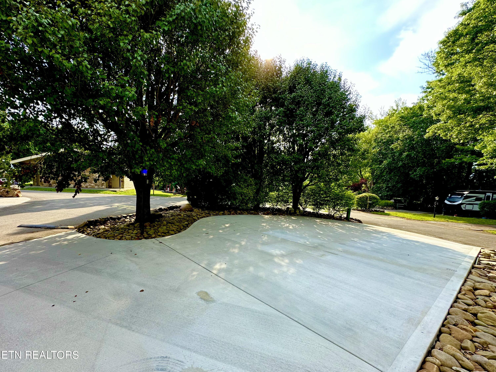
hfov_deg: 102.1
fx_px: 201
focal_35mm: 14
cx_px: 248
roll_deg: -0.5
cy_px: 186
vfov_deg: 85.7
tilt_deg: -4.4
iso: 40
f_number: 2.2
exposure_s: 1/450
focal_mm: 2.22
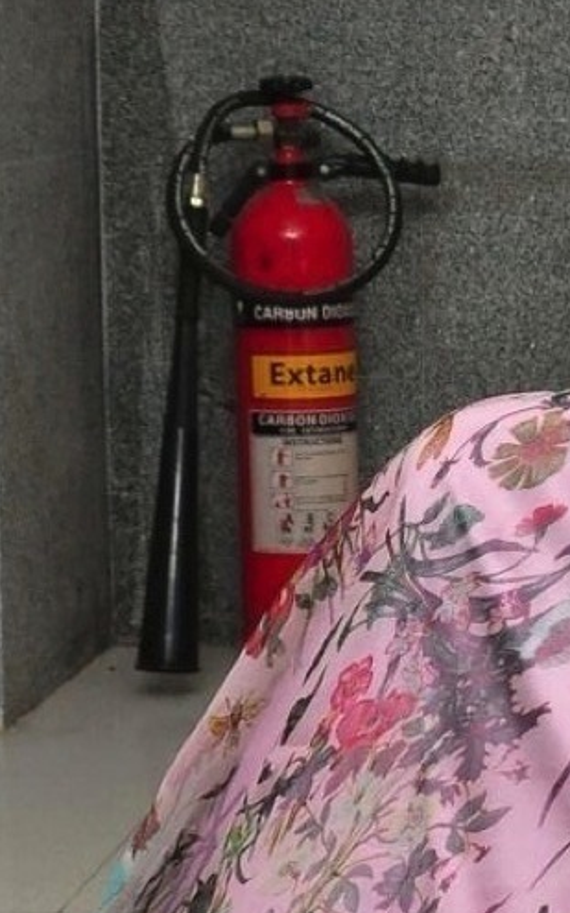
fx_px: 3881
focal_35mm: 156
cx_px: 1075
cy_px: 507
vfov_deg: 13.4
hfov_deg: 8.1
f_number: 8
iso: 1250
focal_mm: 28
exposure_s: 1/125
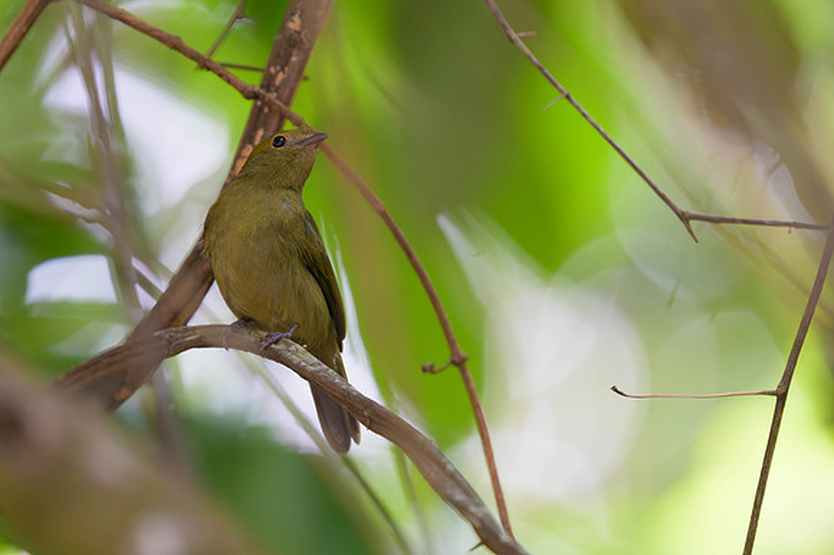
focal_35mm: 1096
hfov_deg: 1.9
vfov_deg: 1.3
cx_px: 308
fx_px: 25385
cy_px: 285
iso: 3600
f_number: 4
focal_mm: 560
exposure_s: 1/800
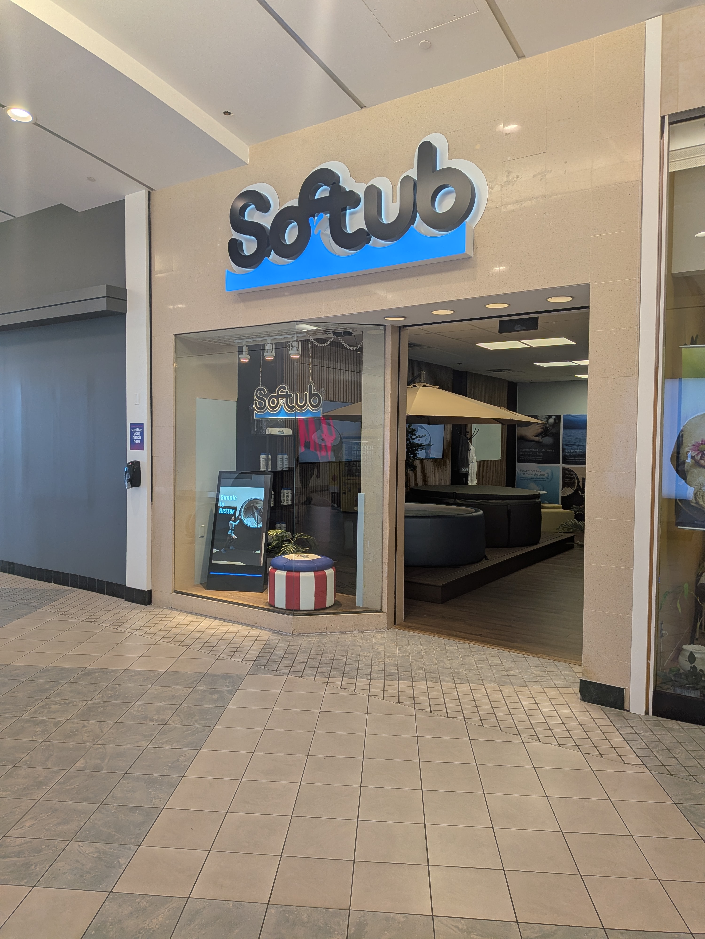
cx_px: 352
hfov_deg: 56.8
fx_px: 652
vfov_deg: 71.6
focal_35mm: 24
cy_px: 470
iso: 31
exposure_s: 1/772
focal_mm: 4.53
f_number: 1.7
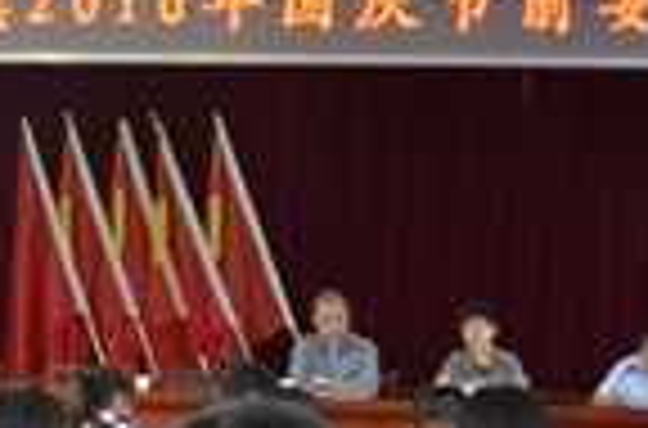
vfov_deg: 12.3
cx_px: 351
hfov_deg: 18.7
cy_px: 394
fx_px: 1969
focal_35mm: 110
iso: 800
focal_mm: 21
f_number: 3.8
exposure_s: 1/40
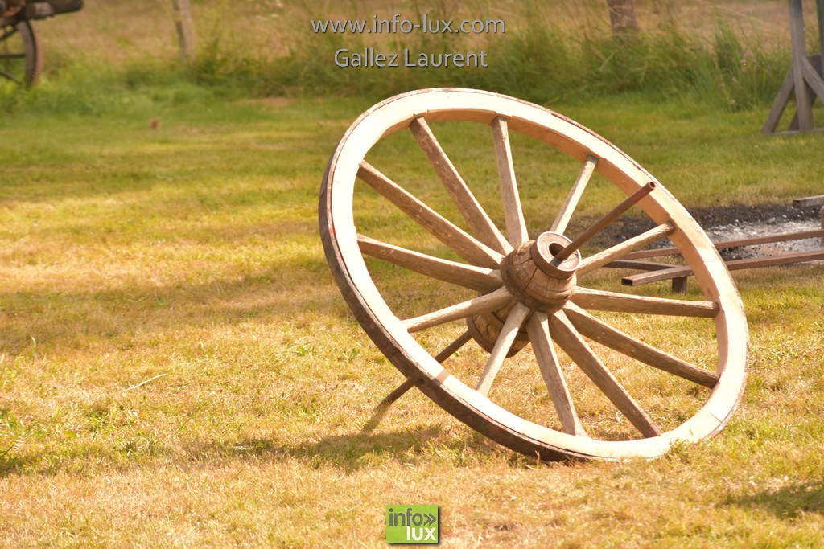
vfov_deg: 6.1
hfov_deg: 9.1
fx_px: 5150
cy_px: 274
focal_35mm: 225
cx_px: 412
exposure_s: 1/200
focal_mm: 150
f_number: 5
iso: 160
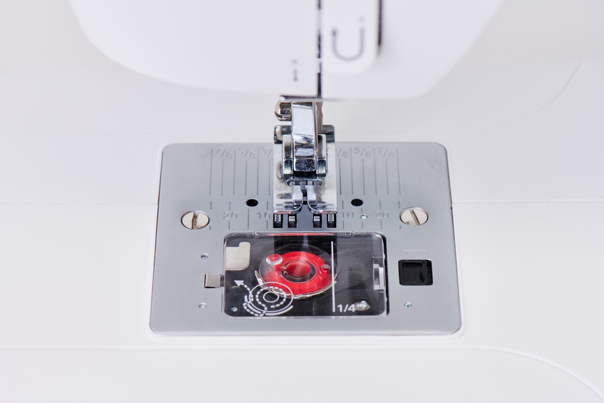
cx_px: 302
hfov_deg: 19.5
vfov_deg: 13.0
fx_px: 1762
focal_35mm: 105
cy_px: 202
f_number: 10
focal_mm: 105
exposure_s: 1/160
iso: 64
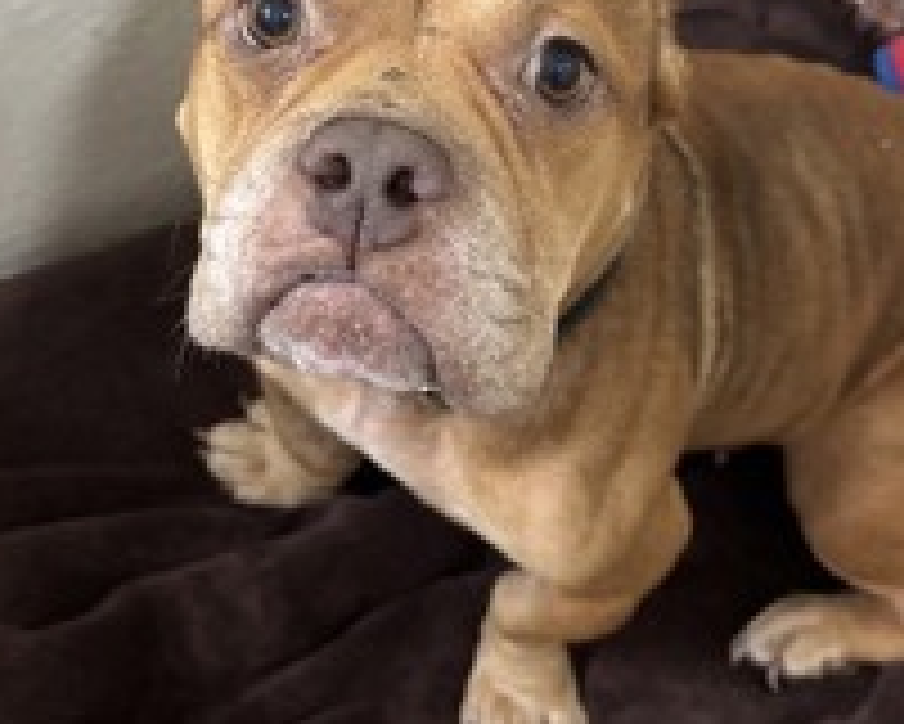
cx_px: 542
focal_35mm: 53
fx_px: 1419
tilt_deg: -47.0
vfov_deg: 27.7
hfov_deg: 35.2
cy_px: 94
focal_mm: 5.96
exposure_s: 1/40
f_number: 1.6
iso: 400
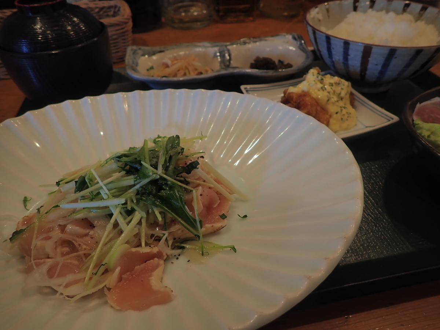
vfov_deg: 54.9
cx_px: 220
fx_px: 318
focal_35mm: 25
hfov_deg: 69.4
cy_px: 165
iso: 200
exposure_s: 1/60
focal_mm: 4.5
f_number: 2
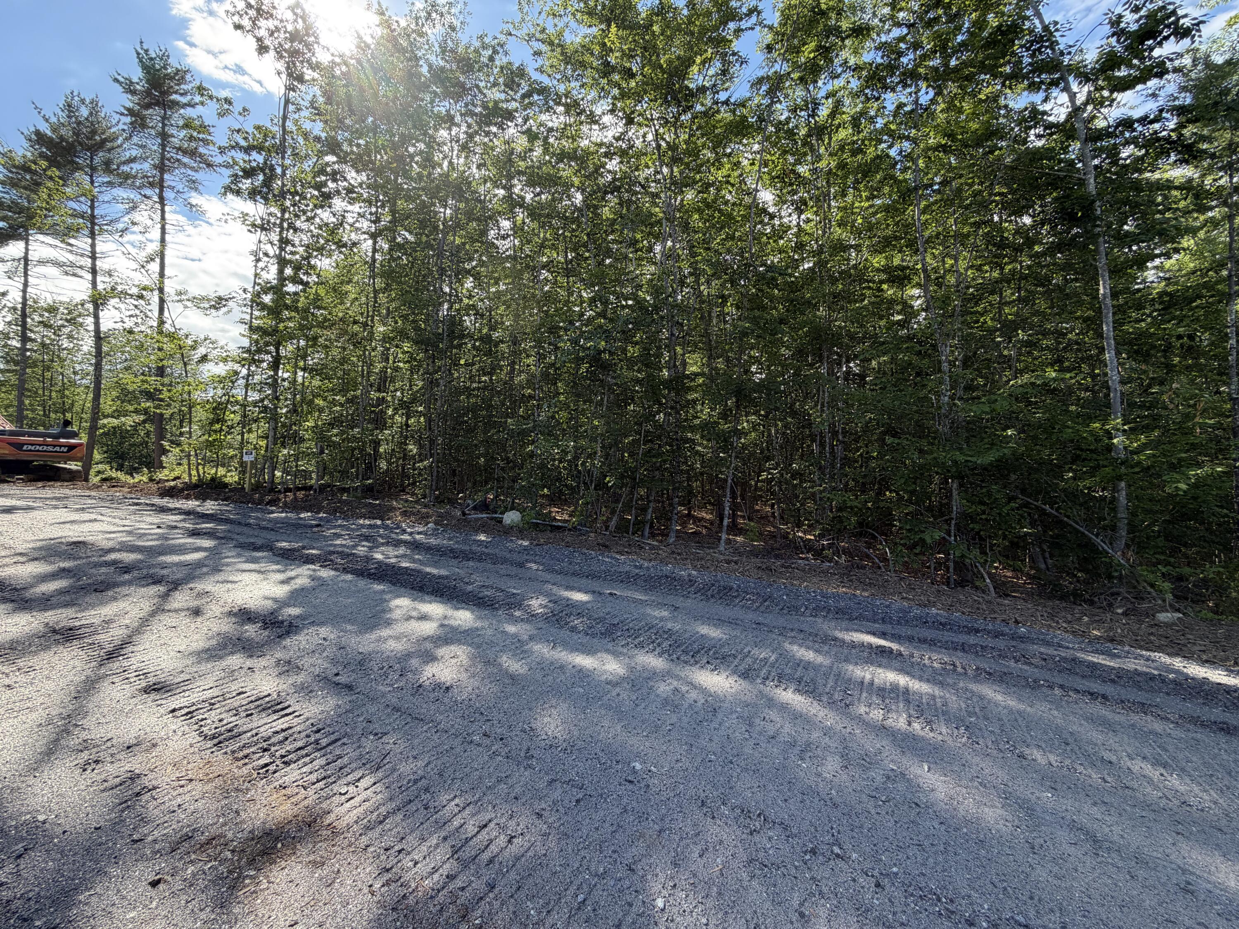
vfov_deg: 85.7
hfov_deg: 102.1
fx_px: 501
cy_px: 464
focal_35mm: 14
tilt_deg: +1.3
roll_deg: +0.3
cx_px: 620
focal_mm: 2.22
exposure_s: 1/395
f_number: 2.2
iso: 50
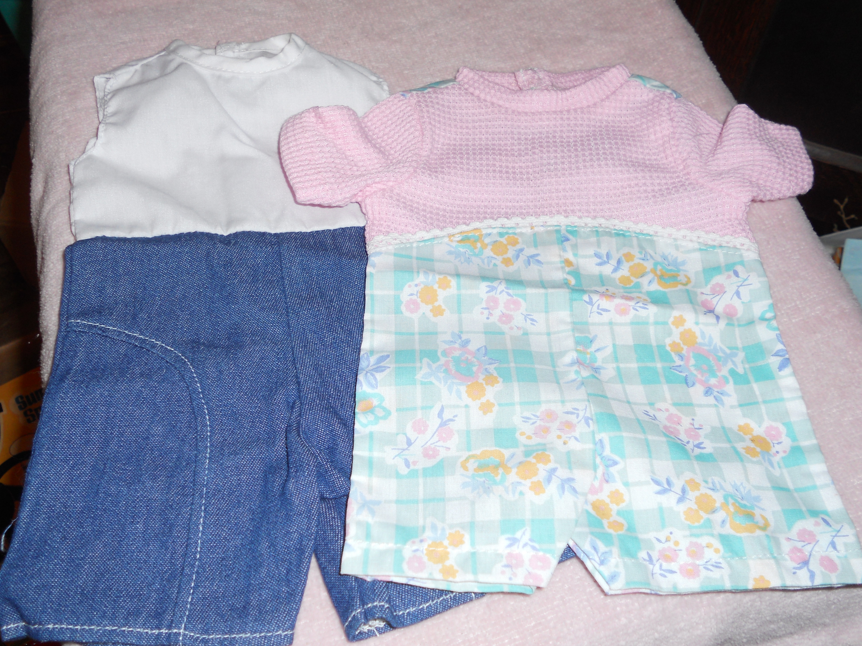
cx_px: 426
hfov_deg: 55.4
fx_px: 822
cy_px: 323
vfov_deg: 42.9
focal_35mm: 33
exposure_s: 1/25
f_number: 3.5
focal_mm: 5.8
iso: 80
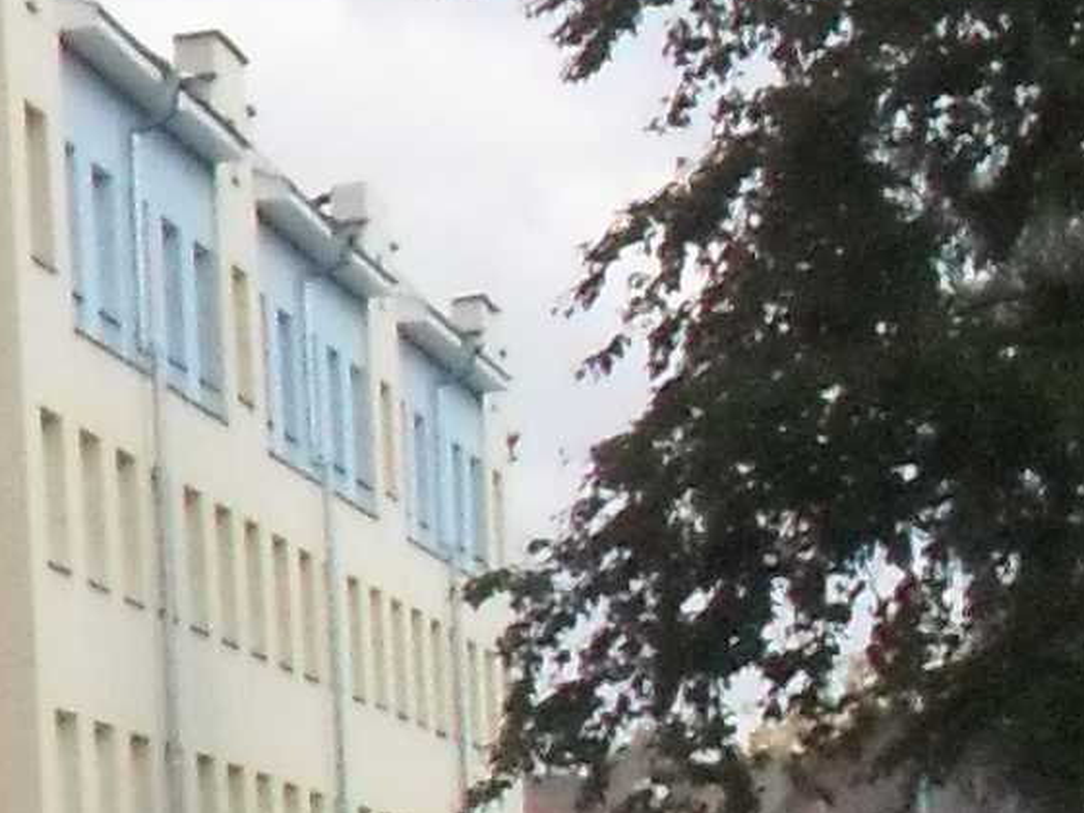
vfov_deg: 6.4
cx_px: -1909
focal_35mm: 228
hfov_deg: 7.8
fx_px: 7140
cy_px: 1380
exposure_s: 1/350
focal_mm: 6.2
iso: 400
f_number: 8.9
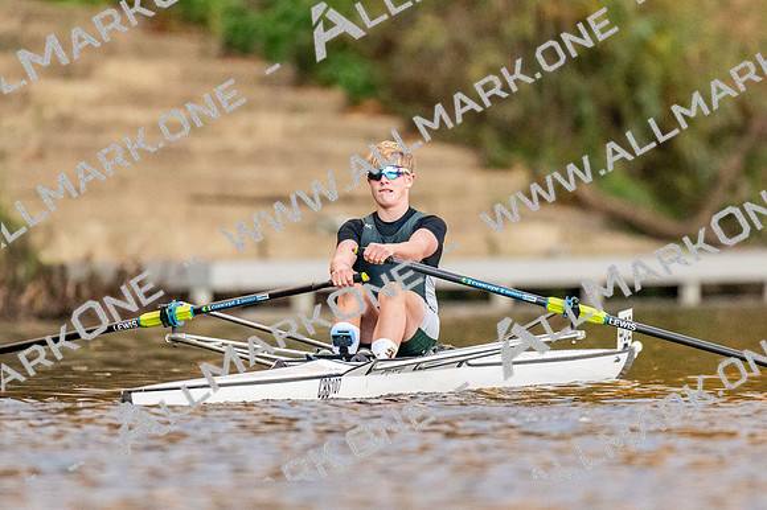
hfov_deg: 2.3
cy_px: 255
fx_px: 19163
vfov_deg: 1.5
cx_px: 384
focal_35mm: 900
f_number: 4
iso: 8000
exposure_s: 1/2000
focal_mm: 600
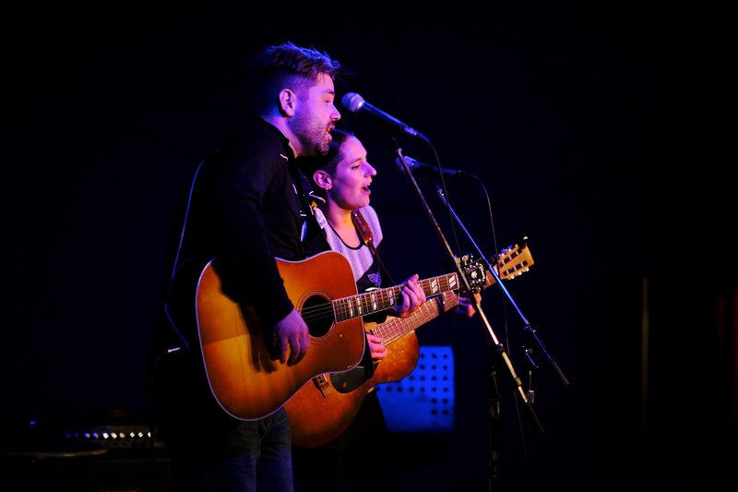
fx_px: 1722
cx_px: 369
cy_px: 246
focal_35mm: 84
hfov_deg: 24.2
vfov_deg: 16.3
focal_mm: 56
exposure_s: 1/200
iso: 400
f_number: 1.2
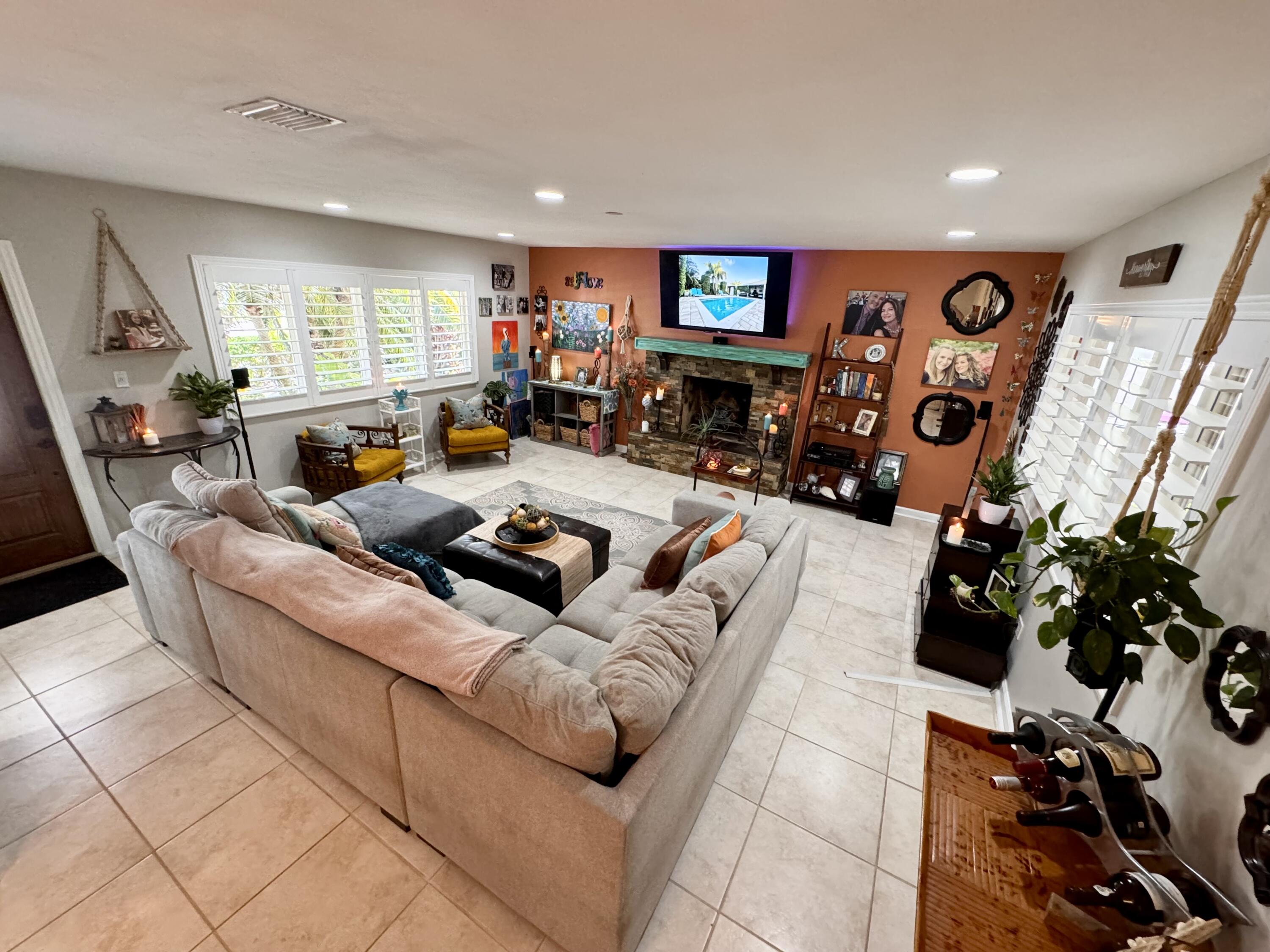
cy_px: 476
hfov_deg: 102.1
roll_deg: -3.2
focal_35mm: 14
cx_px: 635
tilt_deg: -19.7
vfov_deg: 85.7
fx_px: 514
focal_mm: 2.22
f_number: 2.2
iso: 400
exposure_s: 1/60
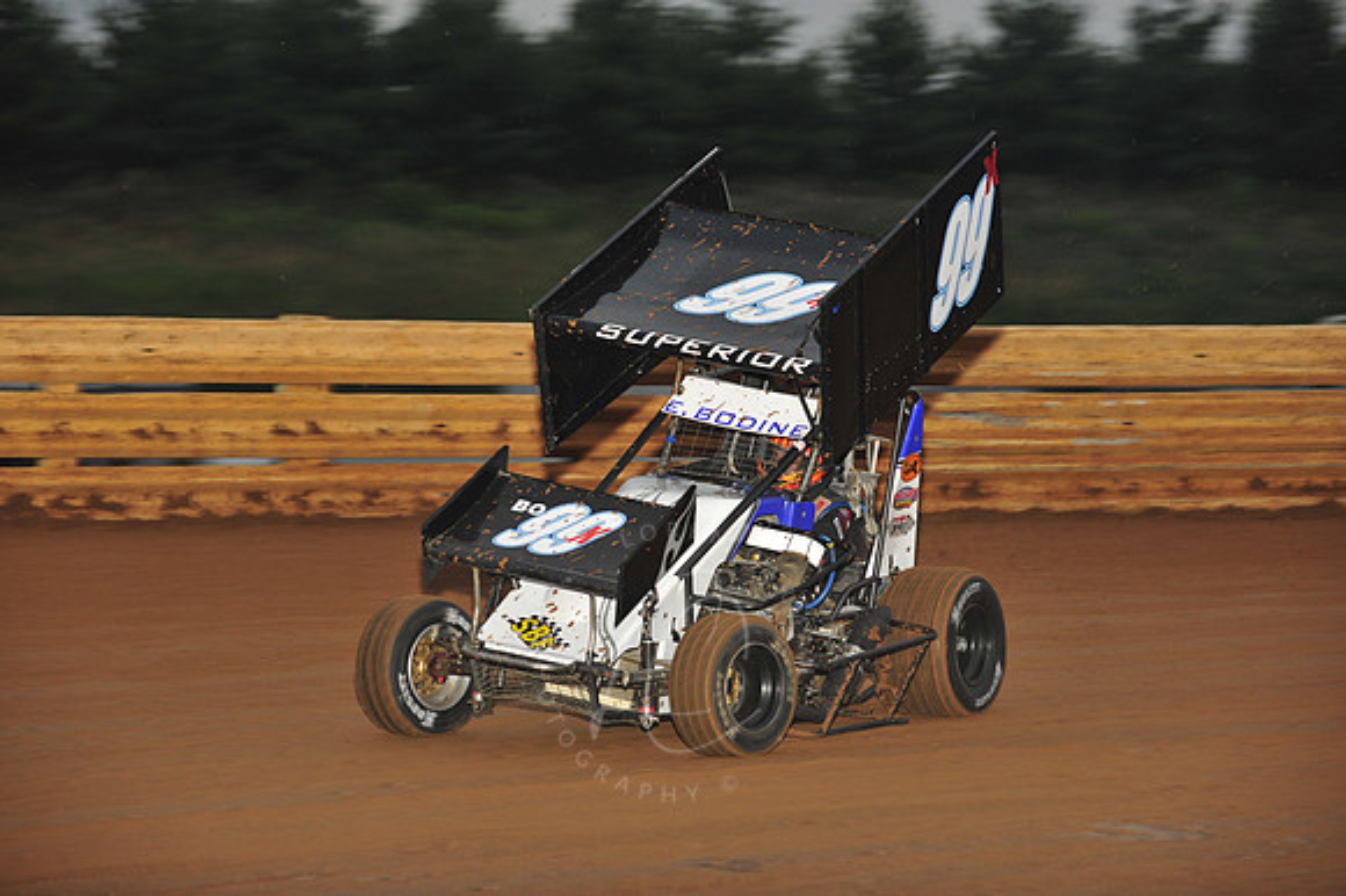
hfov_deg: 14.2
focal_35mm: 145
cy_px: 448
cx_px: 673
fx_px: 5418
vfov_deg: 9.5
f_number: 6.3
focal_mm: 145
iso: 800
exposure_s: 1/320
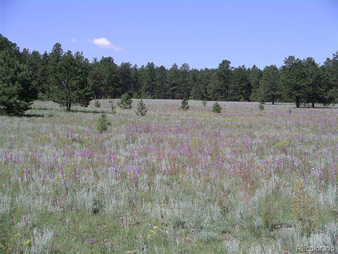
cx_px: 169
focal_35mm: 72
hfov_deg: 27.0
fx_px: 703
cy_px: 127
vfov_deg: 20.4
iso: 64
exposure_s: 1/500
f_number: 5
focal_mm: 14.9
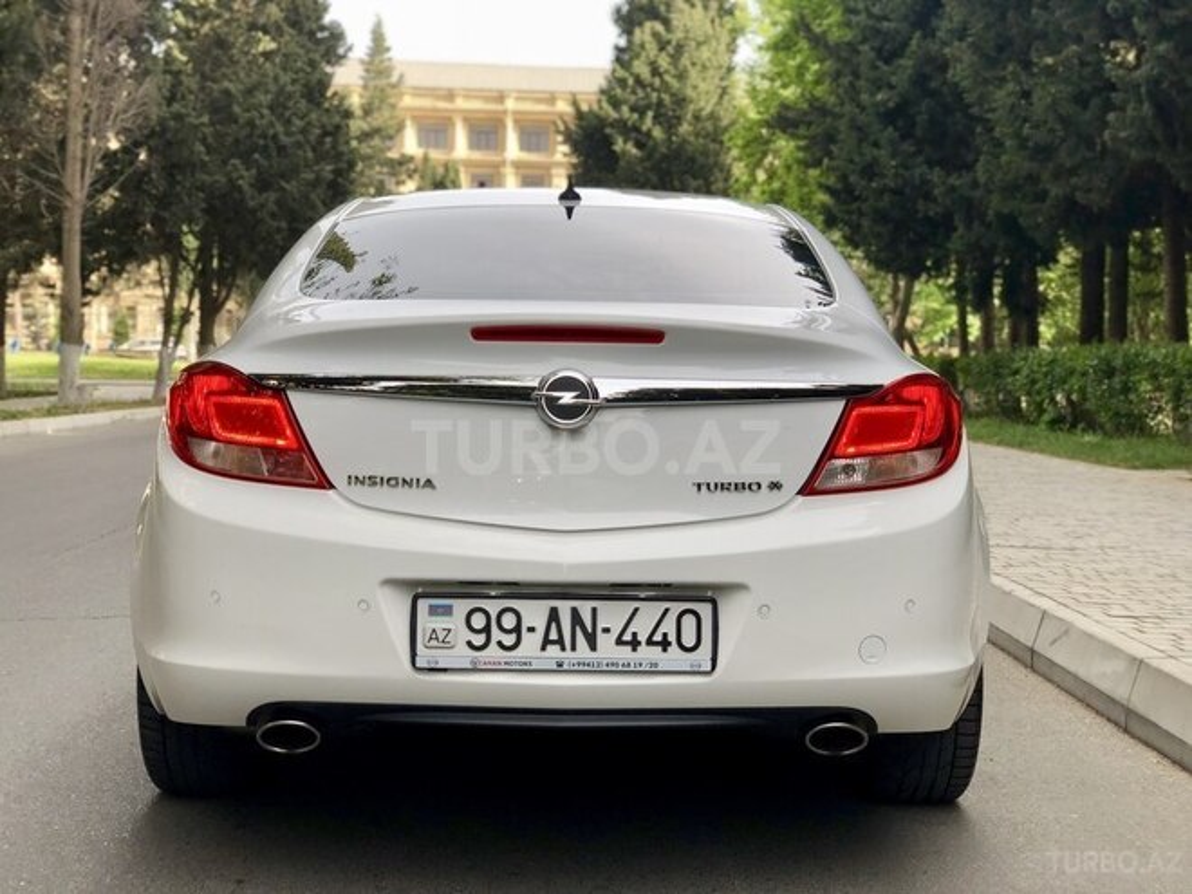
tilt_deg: -1.7
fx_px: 1791
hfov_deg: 36.8
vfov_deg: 28.0
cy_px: 447
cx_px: 596
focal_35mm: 52
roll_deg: -0.8
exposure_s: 1/174
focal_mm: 6
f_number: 2.4
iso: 16
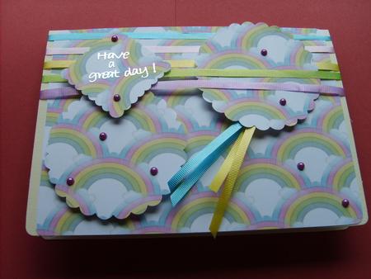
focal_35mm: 35
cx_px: 186
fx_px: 375
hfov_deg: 52.6
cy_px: 140
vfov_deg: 40.7
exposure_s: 1/125
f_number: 2.8
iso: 50
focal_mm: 5.8
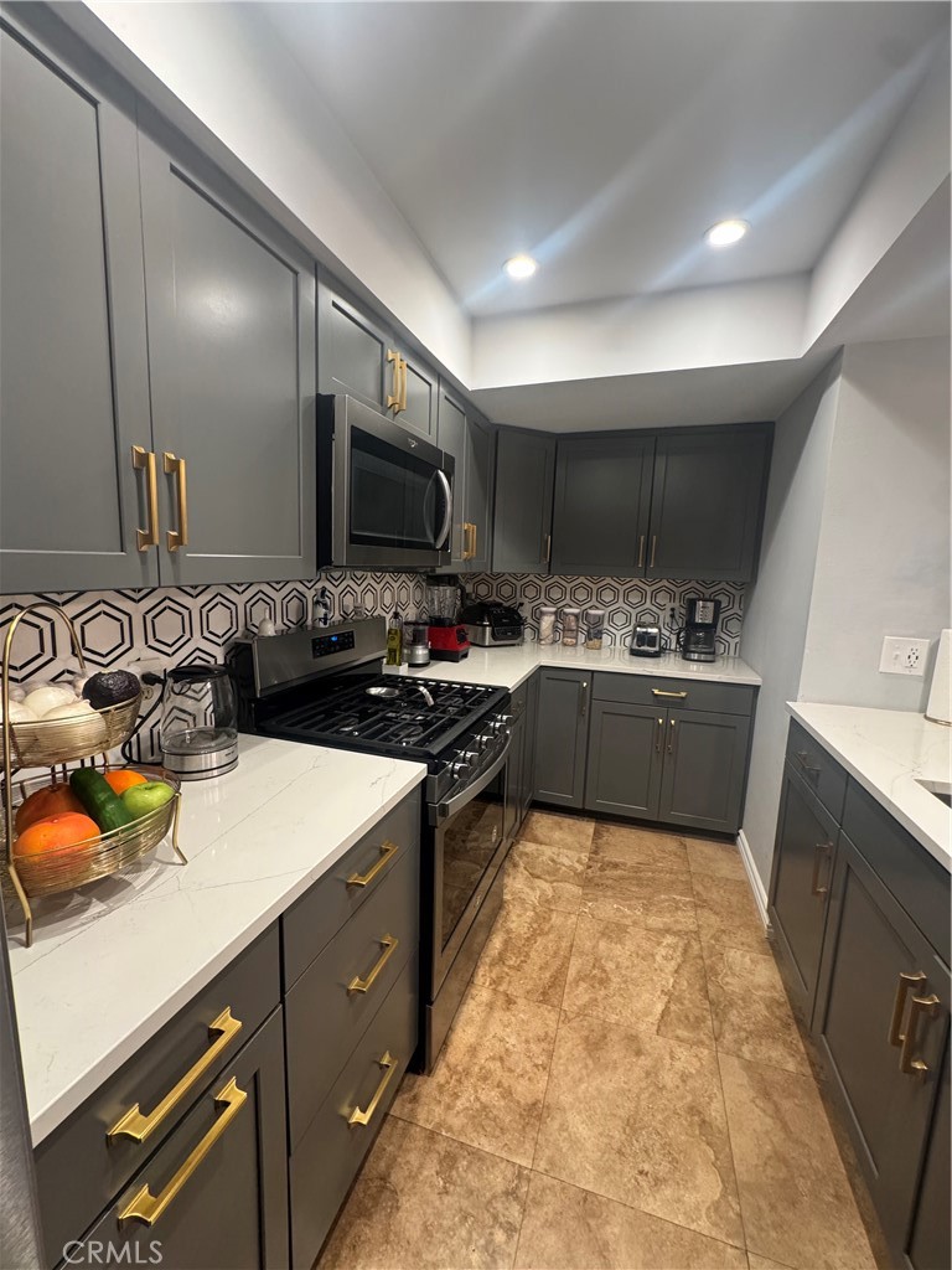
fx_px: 513
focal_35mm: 14
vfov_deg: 102.1
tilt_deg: -8.4
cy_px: 635
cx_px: 476
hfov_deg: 85.7
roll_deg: -2.1
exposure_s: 1/60
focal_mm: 2.22
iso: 320
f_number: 2.2
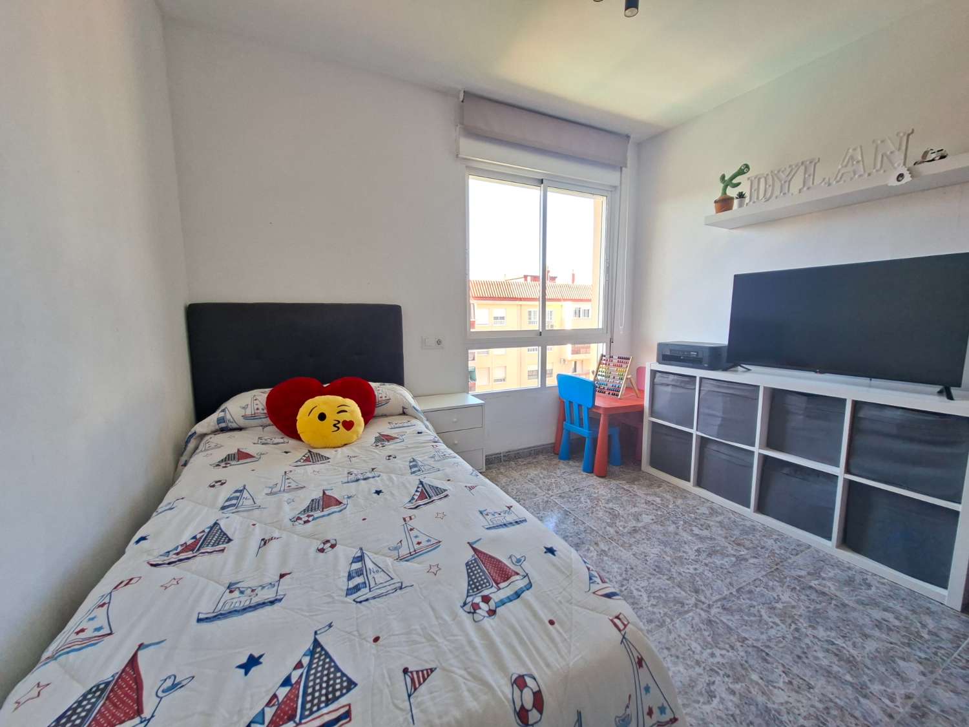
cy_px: 364
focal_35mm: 13
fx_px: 364
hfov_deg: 106.2
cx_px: 484
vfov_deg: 89.9
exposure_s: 1/60
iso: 50
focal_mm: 1.74
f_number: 2.2
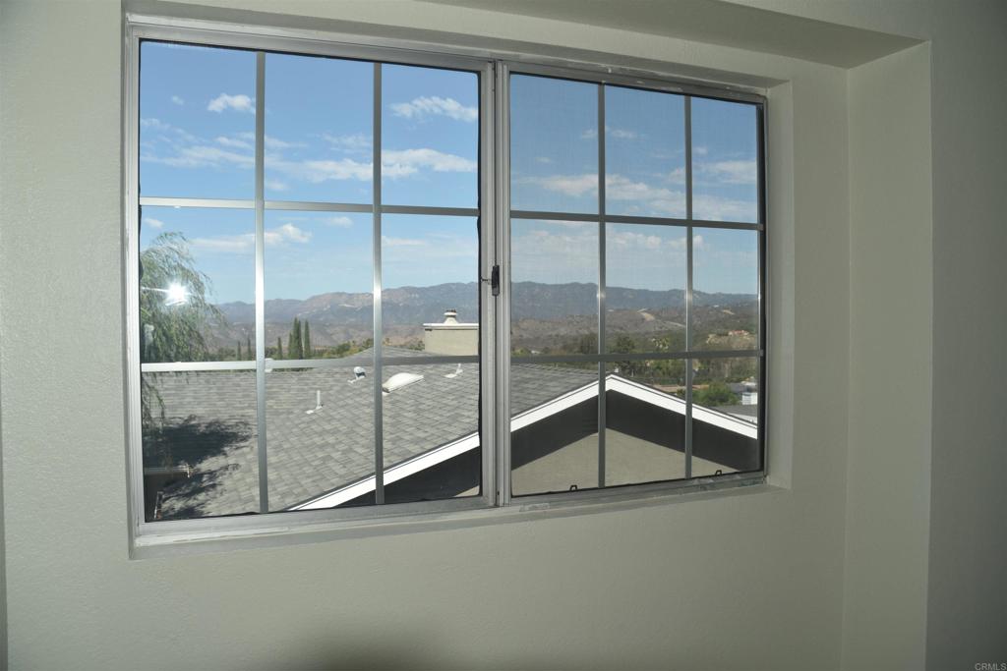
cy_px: 336
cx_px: 504
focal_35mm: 28
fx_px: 783
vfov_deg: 46.4
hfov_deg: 65.5
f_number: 8
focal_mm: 28
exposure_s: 1/200
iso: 100
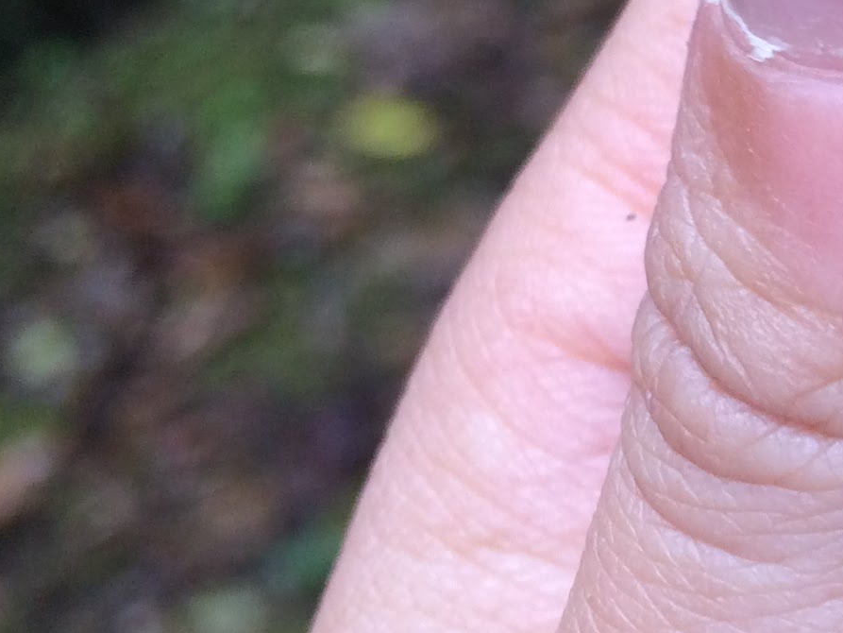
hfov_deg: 16.0
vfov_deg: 13.9
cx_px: 1476
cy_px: 188
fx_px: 2582
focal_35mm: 106
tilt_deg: -47.1
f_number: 2.2
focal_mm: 4.15
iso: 50
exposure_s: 1/120
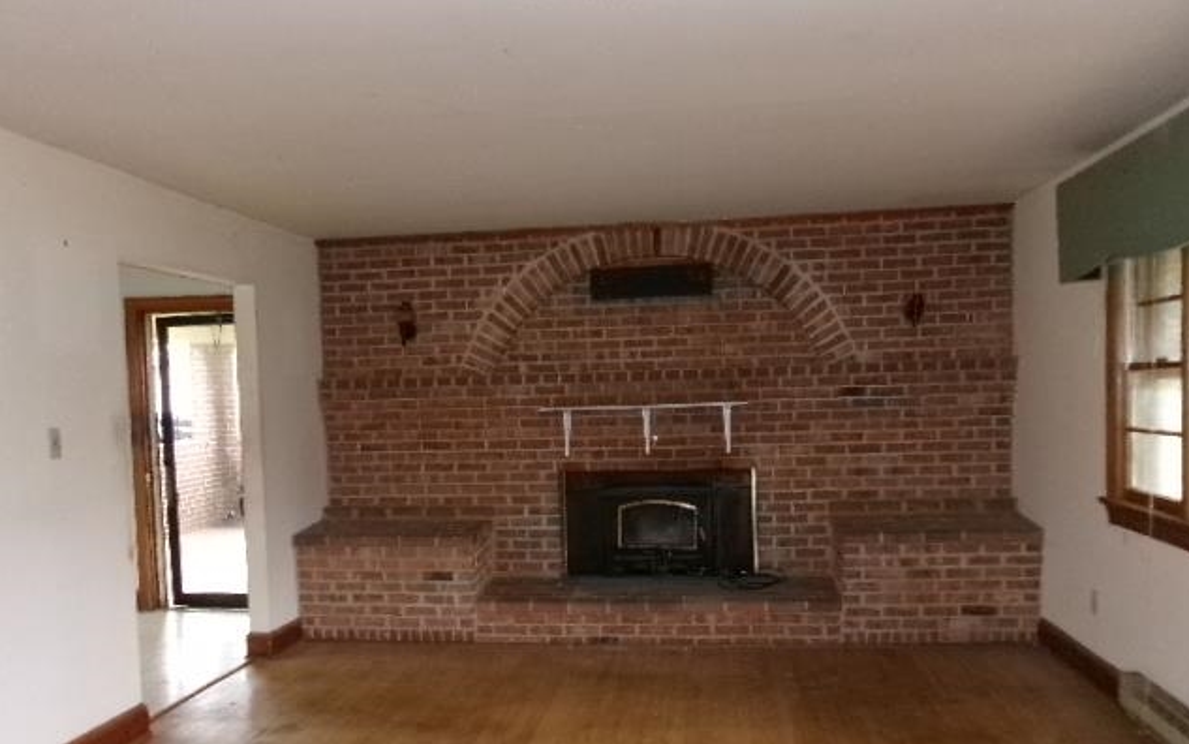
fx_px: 972
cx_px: 597
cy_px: 445
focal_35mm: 30
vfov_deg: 41.7
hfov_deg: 62.9
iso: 800
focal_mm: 5.1
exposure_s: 1/34
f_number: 3.9
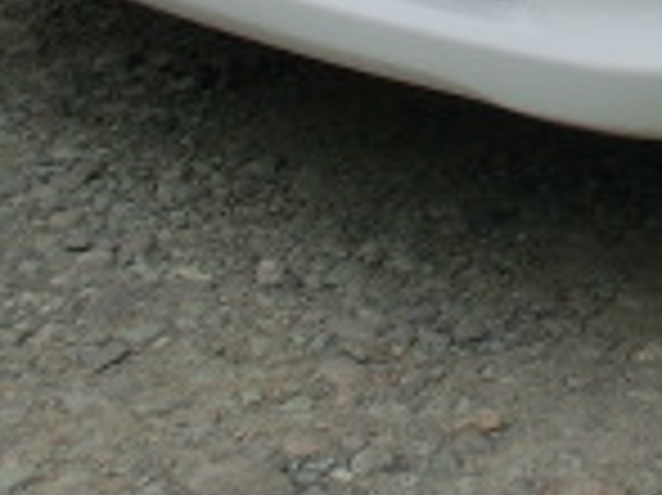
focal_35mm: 192
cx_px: 1202
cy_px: -490
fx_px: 3669
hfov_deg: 9.8
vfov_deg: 7.4
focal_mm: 7.87
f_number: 4.2
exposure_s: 1/500
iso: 100
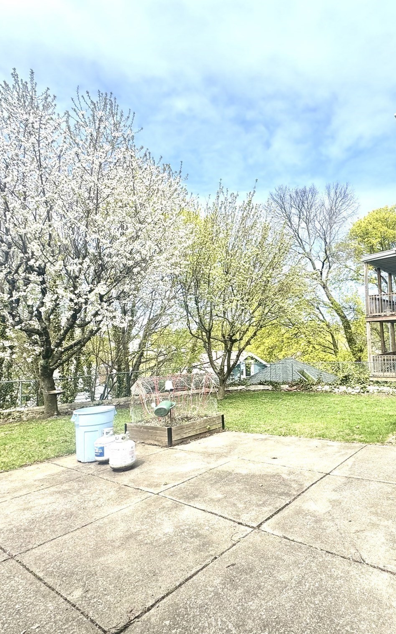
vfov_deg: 85.1
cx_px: 274
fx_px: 345
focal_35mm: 20
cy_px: 314
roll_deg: +2.1
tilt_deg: +2.8
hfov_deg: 57.9
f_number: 2.2
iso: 40
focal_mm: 2.22
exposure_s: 1/1449
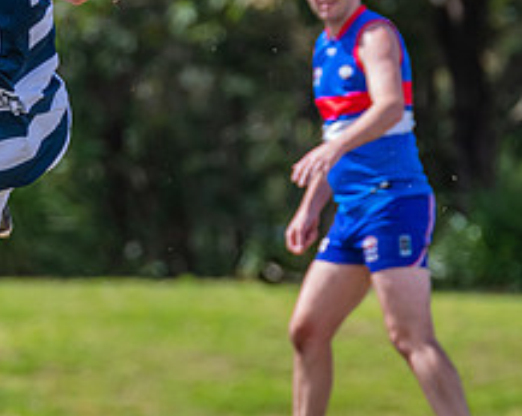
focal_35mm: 1227
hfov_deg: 1.6
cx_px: 74
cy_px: 36
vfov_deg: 1.3
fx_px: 18931
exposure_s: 1/1600
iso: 800
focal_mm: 420
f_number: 6.3
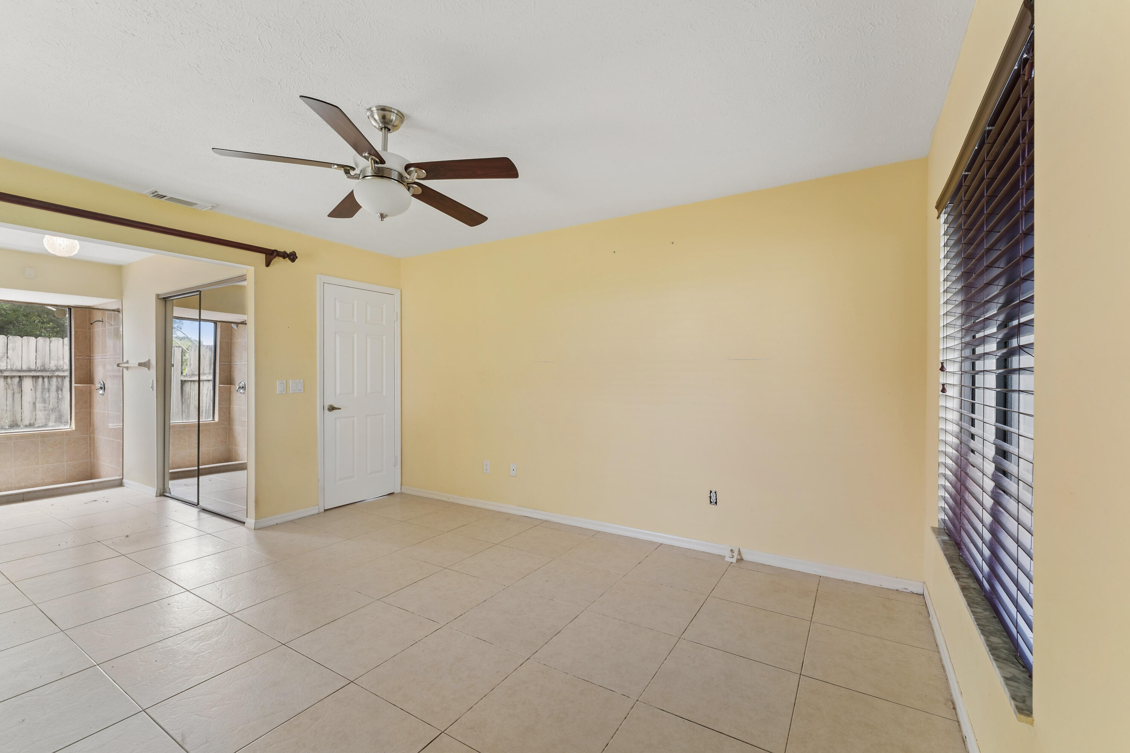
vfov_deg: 81.2
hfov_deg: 104.3
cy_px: 376
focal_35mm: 14
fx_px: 439
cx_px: 565
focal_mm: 14
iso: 200
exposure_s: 1/4
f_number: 8
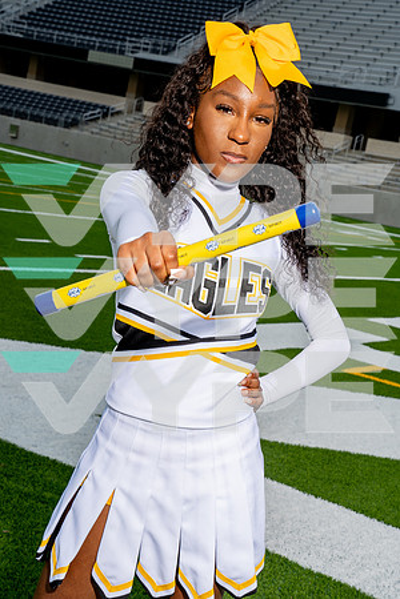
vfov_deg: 29.2
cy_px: 300
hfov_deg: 19.7
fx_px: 1150
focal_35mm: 69
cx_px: 200
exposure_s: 1/250
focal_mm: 69
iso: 100
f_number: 13
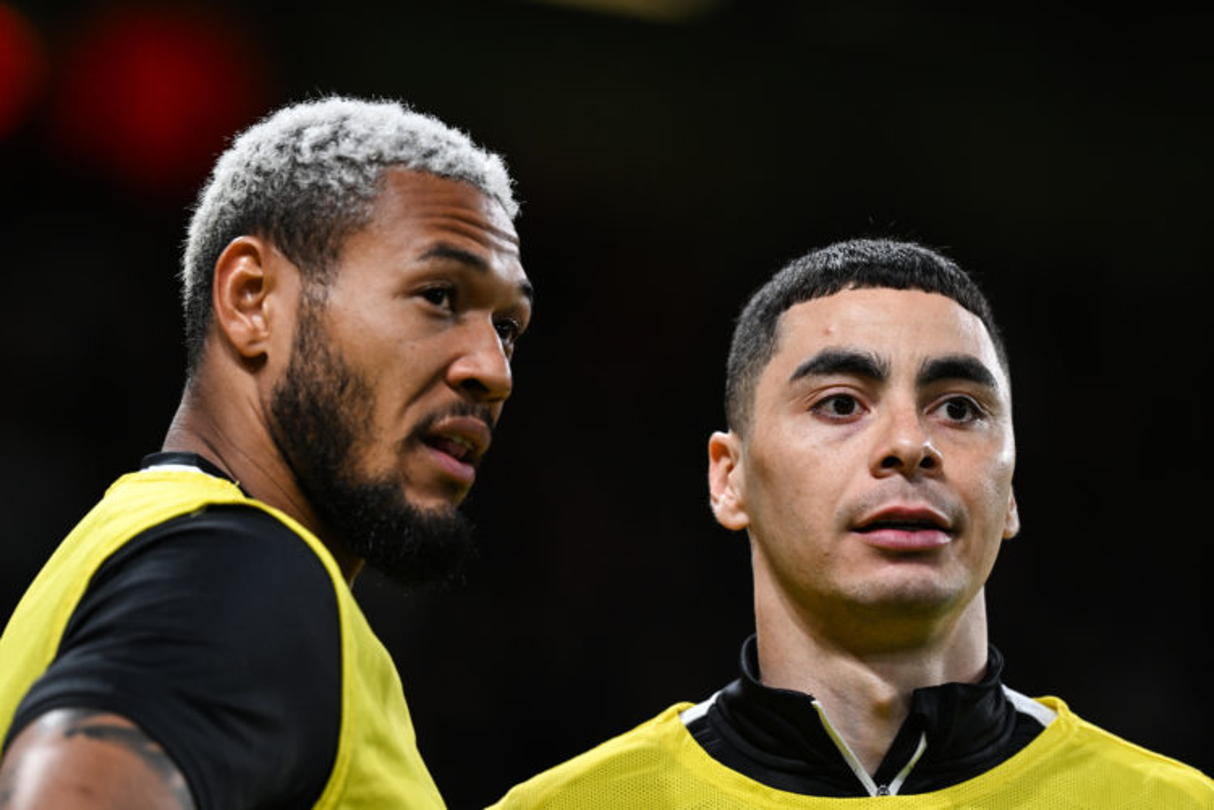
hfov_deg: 5.2
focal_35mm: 400
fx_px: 13488
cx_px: 607
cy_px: 405
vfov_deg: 3.4
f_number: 4.5
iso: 1600
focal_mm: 400
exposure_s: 1/800
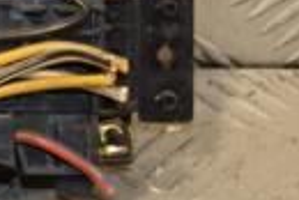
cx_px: -331
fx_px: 2760
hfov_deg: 6.0
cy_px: -14
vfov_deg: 4.1
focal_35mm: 332
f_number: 4.8
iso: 800
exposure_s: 1/160
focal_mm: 48
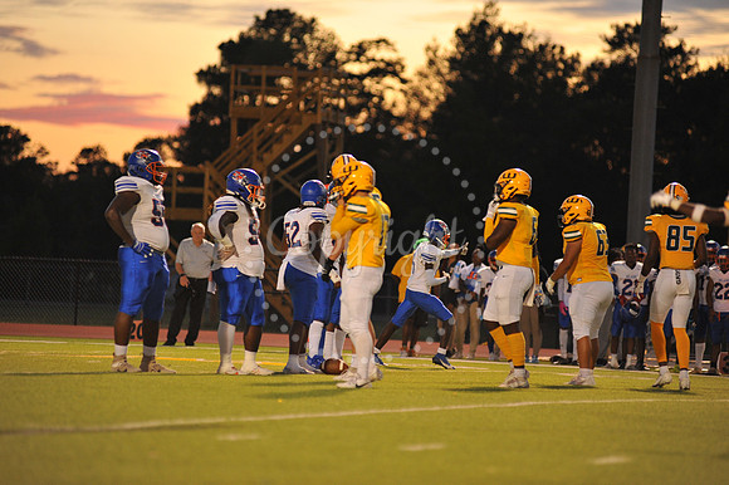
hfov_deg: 10.3
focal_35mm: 200
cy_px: 242
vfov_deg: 6.9
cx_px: 364
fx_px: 4048
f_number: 2.8
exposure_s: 1/250
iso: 1600
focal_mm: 200
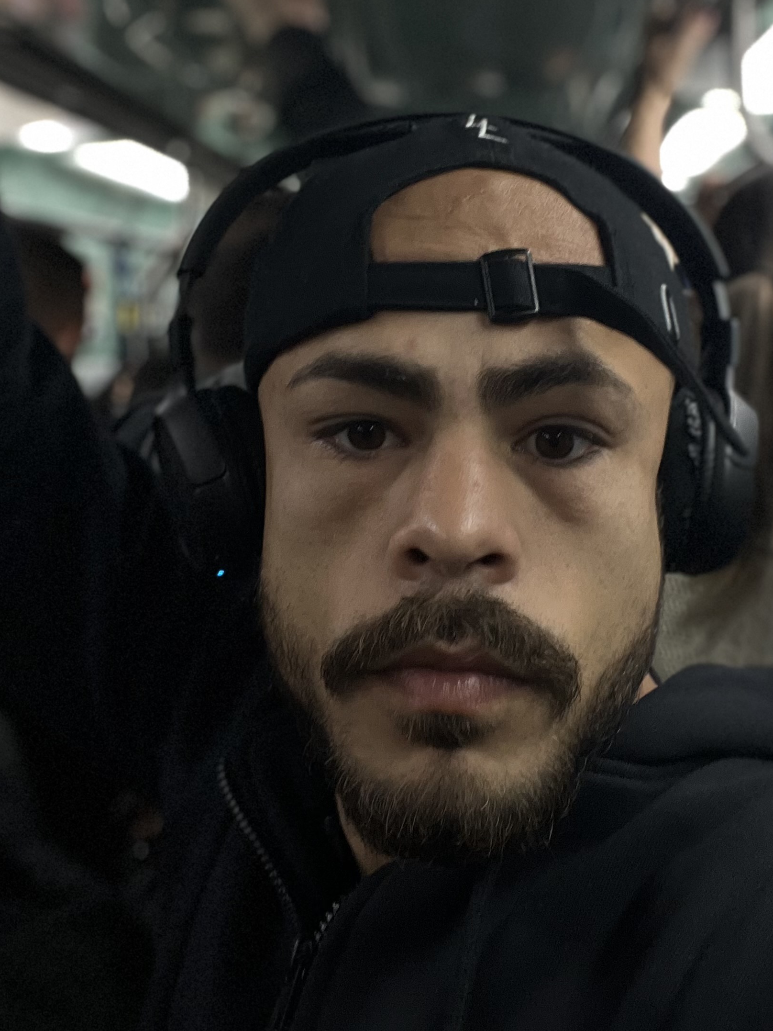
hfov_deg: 33.5
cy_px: 368
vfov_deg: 43.4
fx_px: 1280
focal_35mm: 43
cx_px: 453
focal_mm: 2.71
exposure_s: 1/40
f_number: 2.2
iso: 250
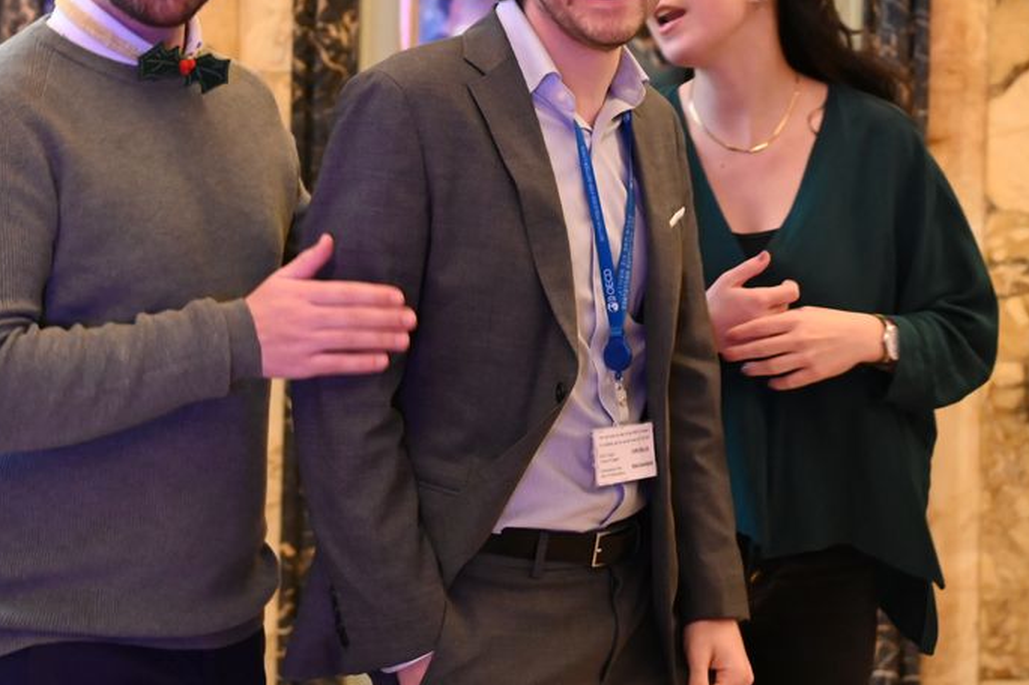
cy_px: 51
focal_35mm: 86
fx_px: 2457
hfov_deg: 23.7
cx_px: 515
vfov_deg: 15.7
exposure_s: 1/60
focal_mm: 46
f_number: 4
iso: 5600
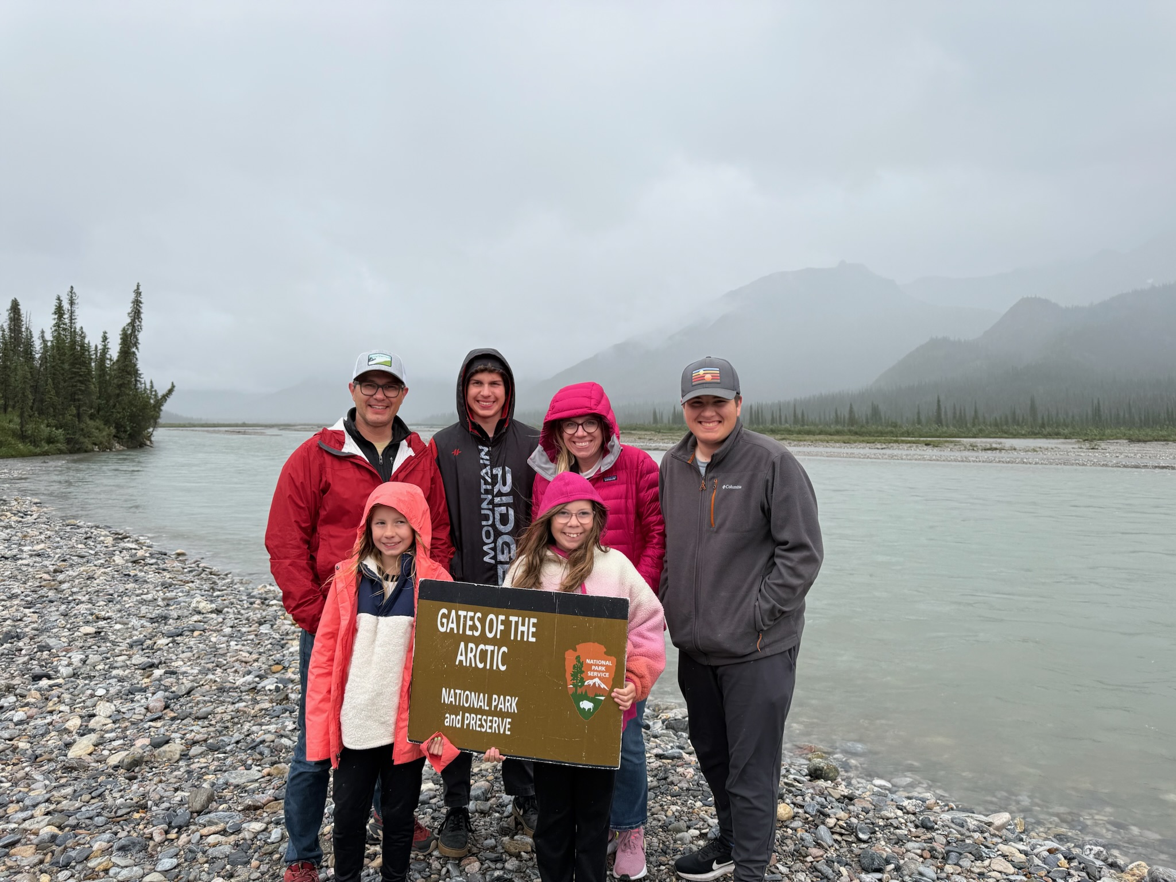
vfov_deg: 56.8
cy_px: 441
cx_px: 588
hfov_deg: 71.6
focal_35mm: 24
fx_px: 815
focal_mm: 6.76
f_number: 1.78
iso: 80
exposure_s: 1/1522
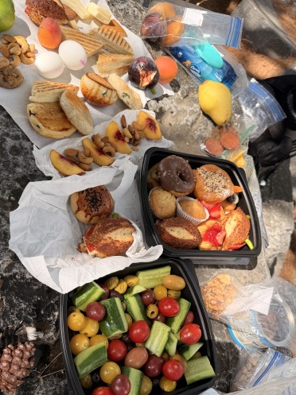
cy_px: 234
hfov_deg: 47.9
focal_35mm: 29
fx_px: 331
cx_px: 121
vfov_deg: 61.3
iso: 80
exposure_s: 1/575
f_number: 1.78
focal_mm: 6.76
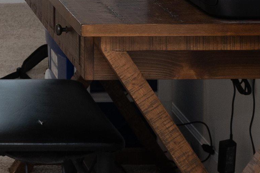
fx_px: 1040
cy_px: -164
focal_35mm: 144
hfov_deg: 13.1
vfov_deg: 9.0
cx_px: -175
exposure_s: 1/100
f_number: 5.6
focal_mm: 24
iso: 500
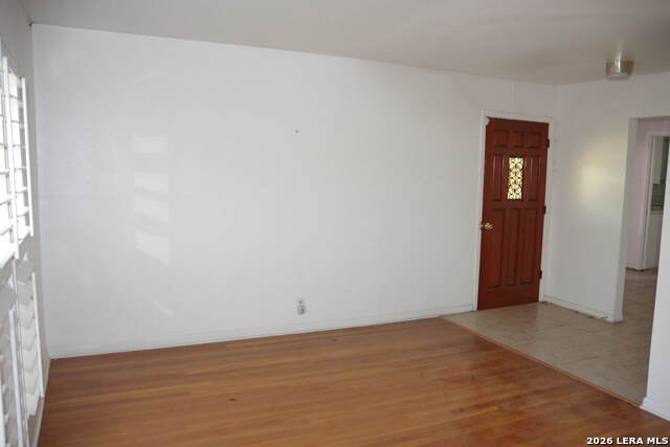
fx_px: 503
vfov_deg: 48.0
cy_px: 224
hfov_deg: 67.4
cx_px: 335
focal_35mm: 27
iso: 1600
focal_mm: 18
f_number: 3.5
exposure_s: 1/60
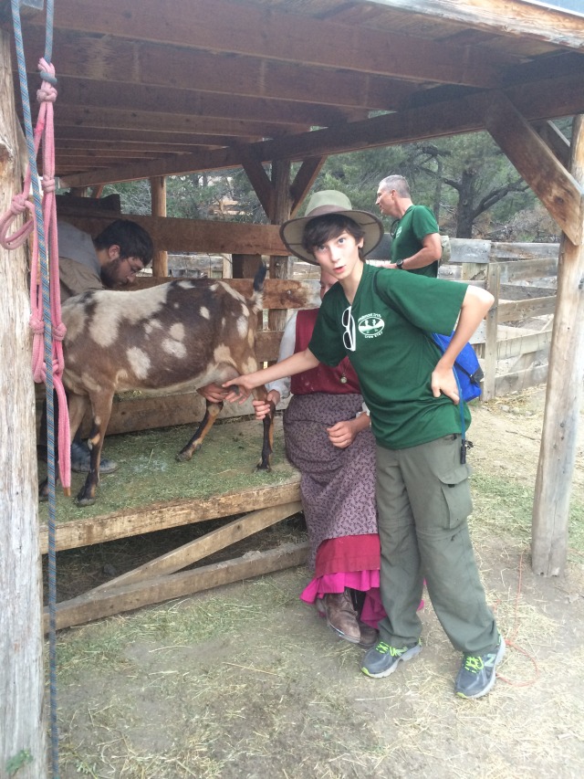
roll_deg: -0.3
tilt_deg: -9.3
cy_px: 390
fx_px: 652
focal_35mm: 29
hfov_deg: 48.2
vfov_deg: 61.7
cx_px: 292
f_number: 2.2
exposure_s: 1/30
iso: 100
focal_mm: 4.15
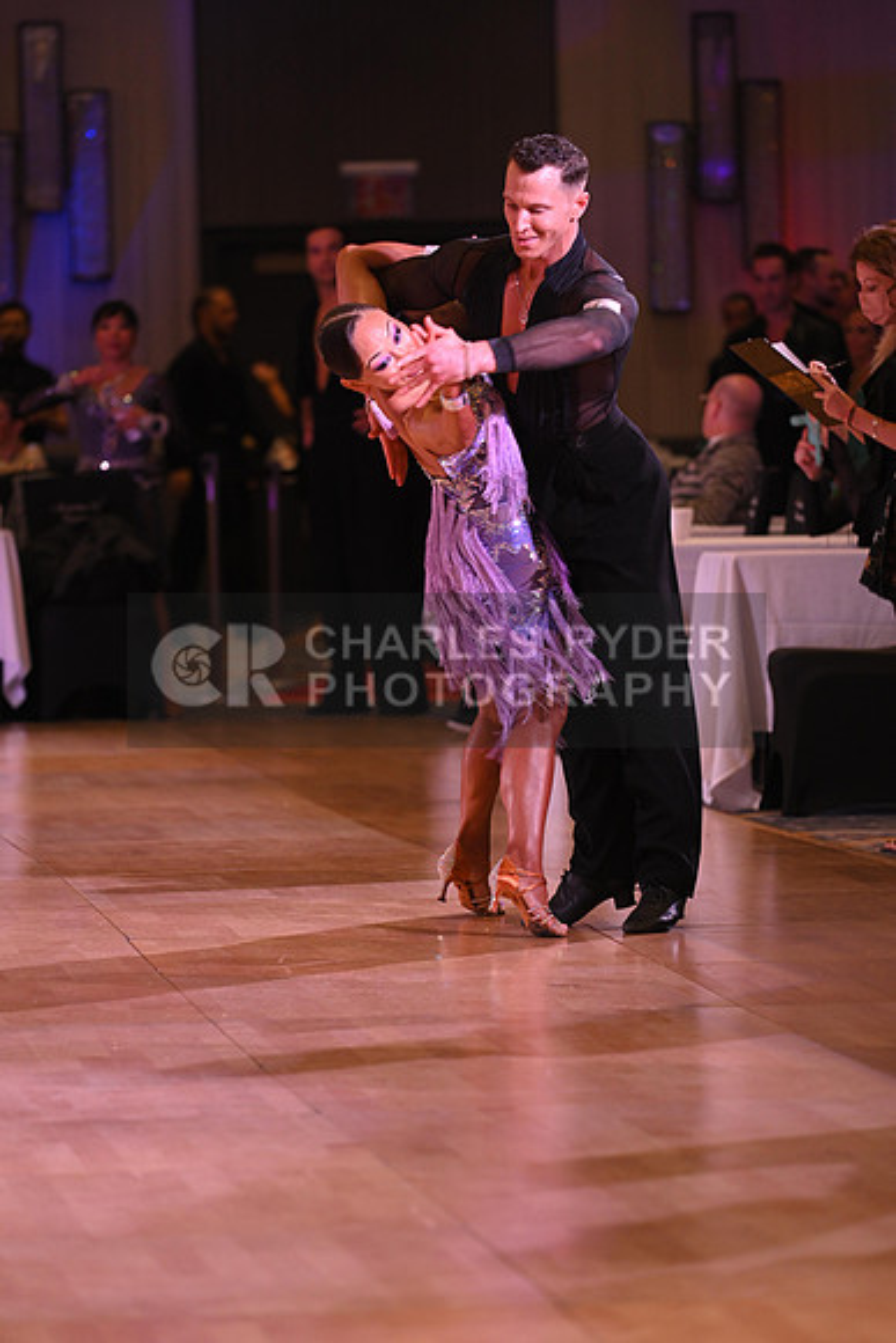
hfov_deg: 6.9
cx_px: 448
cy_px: 672
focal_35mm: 200
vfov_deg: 10.3
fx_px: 7462
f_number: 5
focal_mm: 200
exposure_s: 1/200
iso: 1600
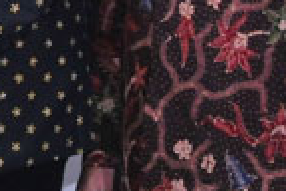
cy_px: -174
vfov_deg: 6.2
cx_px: -266
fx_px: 1716
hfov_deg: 9.0
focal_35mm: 216
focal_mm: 26
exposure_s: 1/60
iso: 1000
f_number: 5
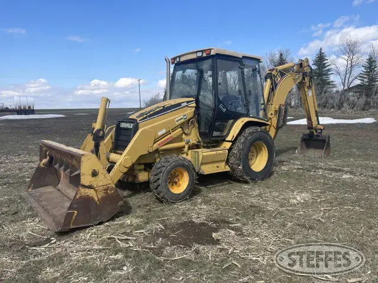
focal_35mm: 26
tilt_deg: -6.6
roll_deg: +0.6
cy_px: 142
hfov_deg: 67.3
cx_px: 189
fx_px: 284
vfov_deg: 53.1
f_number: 1.6
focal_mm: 5.1
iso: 32
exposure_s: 1/2857
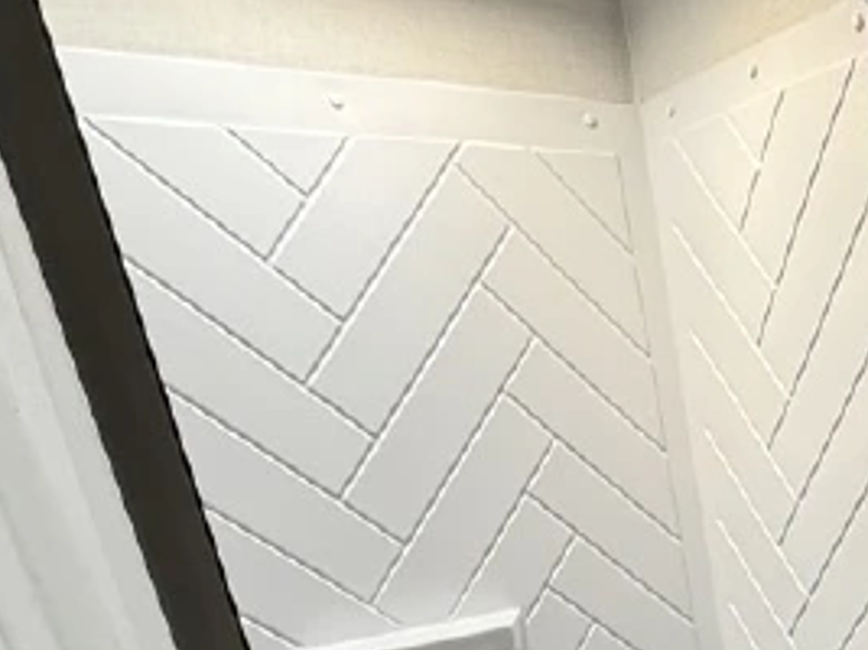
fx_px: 1053
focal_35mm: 42
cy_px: 864
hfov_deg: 38.1
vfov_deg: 27.9
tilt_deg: -26.2
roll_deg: +4.5
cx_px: 930
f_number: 2.2
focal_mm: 2.22
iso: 200
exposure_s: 1/99
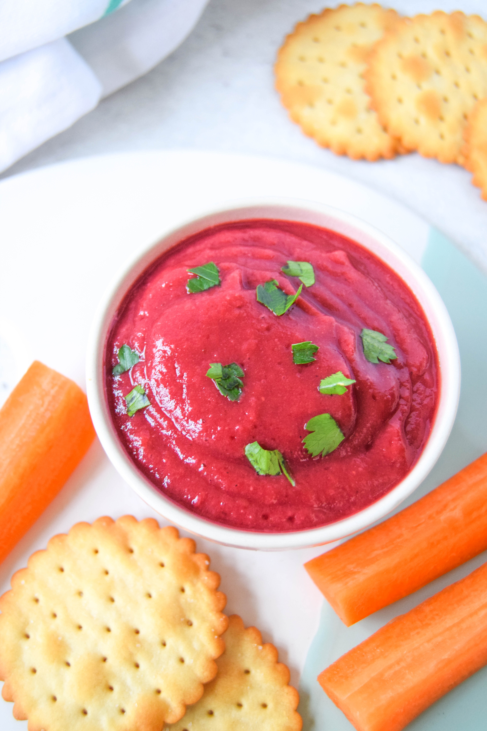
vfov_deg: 37.9
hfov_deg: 25.8
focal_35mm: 52
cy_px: 366
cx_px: 244
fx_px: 1065
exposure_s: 1/60
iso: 1250
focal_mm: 35
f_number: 4.5
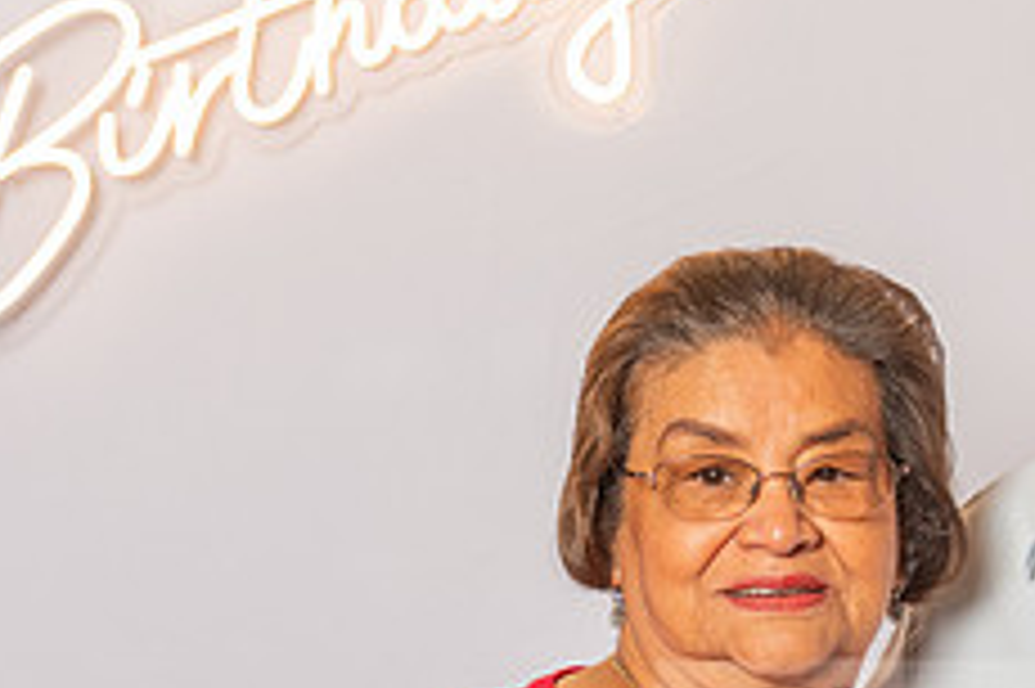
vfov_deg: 7.4
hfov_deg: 11.2
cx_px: 950
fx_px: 5257
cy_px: 918
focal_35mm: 183
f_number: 4
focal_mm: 52
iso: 250
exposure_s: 1/250
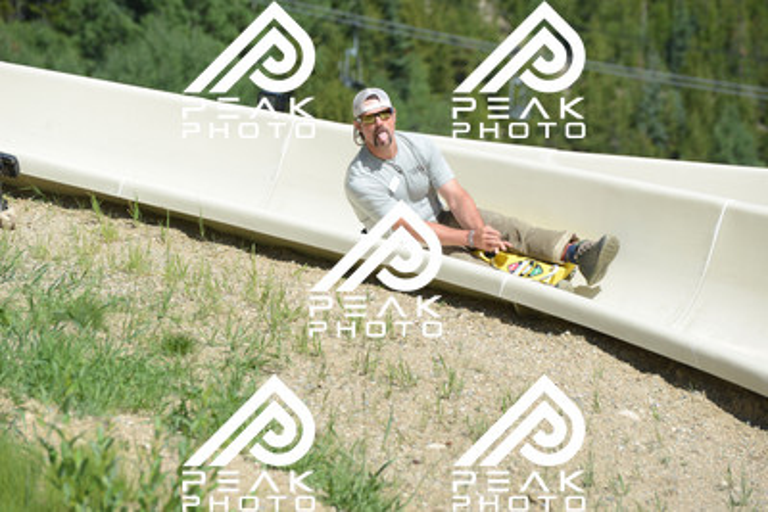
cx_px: 384
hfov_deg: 10.5
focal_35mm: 195
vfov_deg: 7.0
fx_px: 4161
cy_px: 256
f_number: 6.3
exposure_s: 1/1250
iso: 450
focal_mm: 195
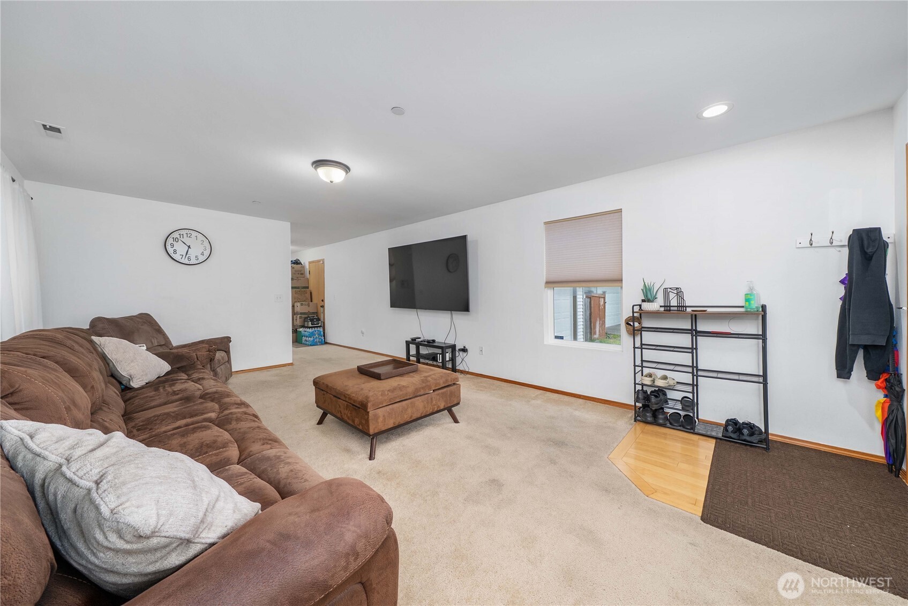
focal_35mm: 12
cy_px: 303
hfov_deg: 112.6
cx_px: 454
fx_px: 303
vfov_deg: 90.1
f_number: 7.1
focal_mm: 12
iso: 1000
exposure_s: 1/5
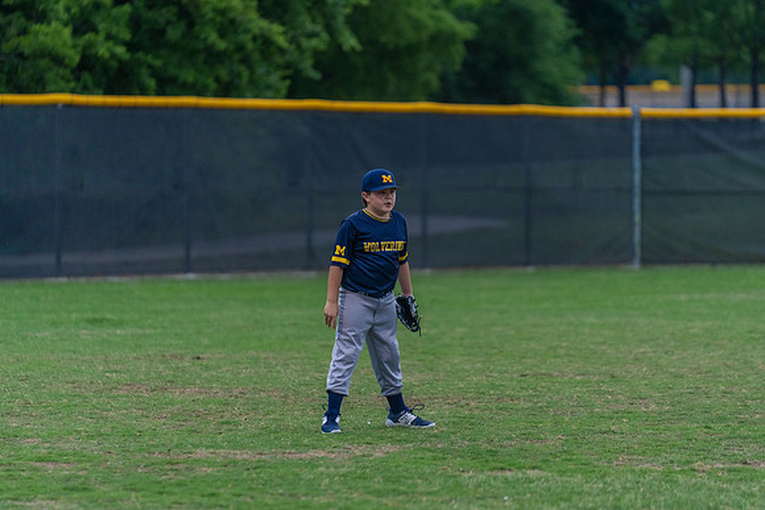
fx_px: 4251
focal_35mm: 200
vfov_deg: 6.9
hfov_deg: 10.3
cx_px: 382
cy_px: 255
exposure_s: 1/1250
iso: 1600
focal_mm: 200
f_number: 2.8
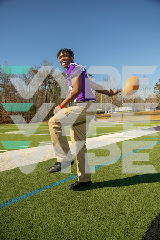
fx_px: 200
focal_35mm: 30
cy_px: 120
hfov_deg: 43.6
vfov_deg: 61.9
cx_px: 80
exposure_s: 1/125
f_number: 5.6
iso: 100
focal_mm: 30
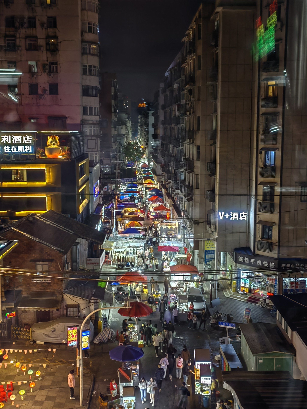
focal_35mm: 44
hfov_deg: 32.9
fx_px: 520
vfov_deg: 42.9
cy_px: 204
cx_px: 154
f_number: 1.9
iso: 100
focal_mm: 5.52
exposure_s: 1/33.3
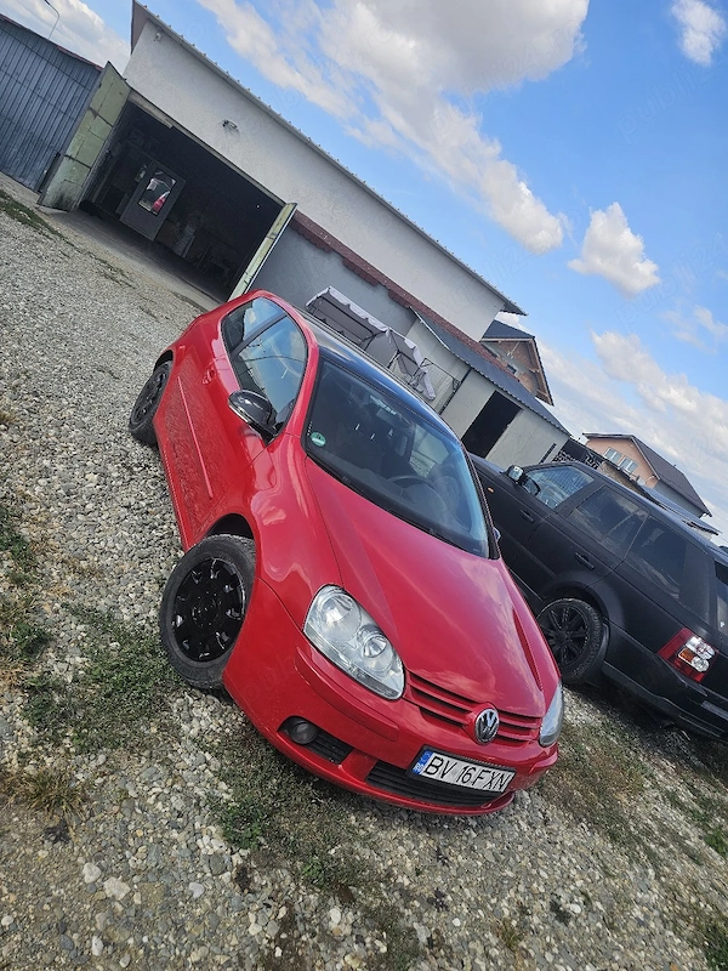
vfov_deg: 73.9
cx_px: 364
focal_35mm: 23
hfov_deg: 58.9
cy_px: 486
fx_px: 645
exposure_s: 1/526
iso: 10
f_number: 1.7
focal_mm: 6.3
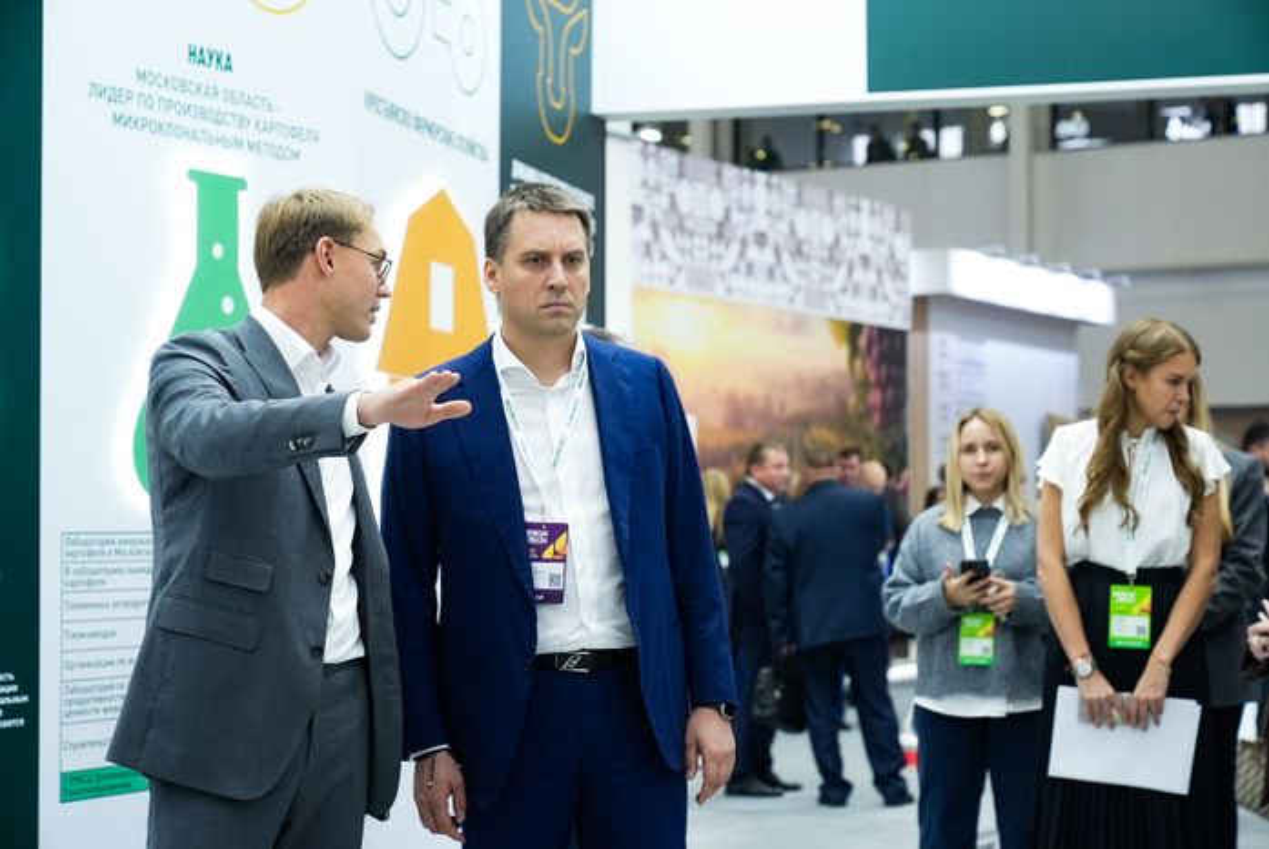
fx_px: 2469
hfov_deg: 28.8
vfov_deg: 19.5
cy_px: 424
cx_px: 634
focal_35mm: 70
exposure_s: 1/320
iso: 1600
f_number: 4.5
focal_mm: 70
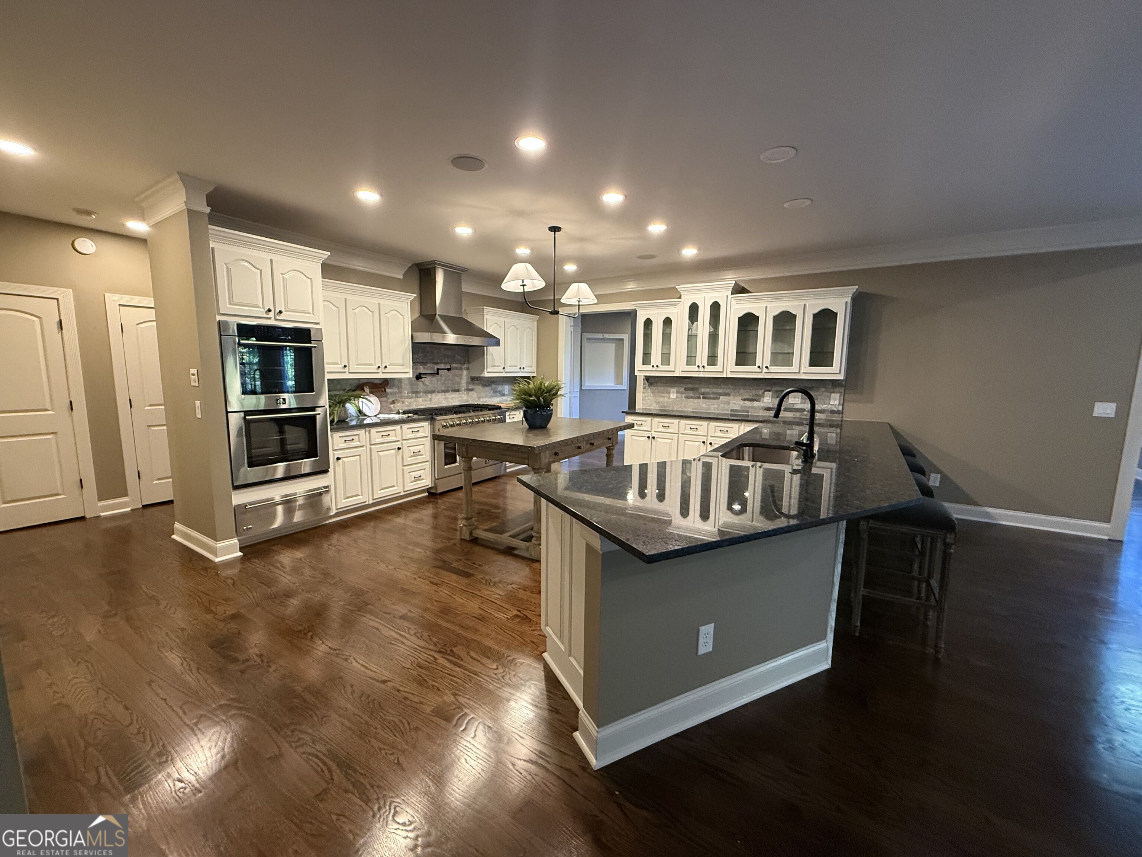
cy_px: 428
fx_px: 462
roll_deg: -1.3
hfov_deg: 102.1
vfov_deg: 85.7
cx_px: 571
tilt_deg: -6.8
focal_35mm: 14
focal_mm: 2.22
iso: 320
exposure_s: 1/60
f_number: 2.2
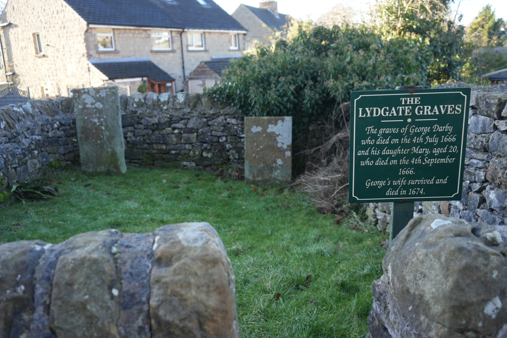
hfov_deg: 58.7
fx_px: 451
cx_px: 254
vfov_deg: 41.1
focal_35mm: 32
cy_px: 169
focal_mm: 32
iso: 320
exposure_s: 1/160
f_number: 4
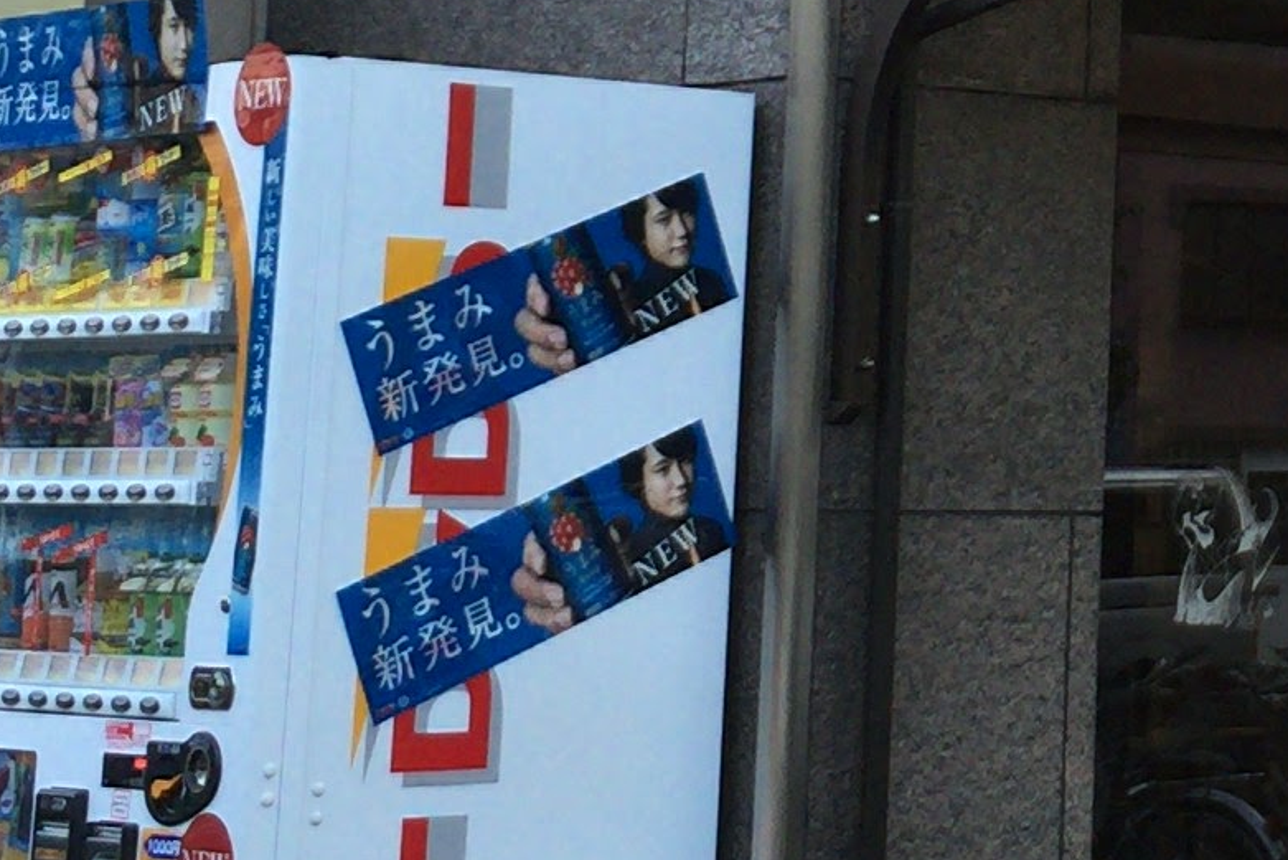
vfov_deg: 10.6
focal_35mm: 126
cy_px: -272
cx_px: 1652
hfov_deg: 15.5
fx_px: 4509
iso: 32
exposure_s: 1/170
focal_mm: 4.15
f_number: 2.2
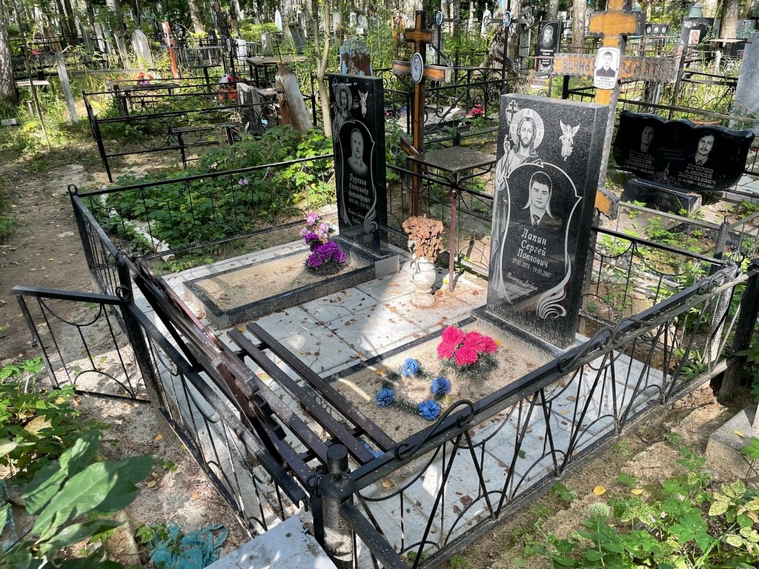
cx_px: 380
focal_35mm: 26
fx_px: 570
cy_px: 284
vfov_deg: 53.1
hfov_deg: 67.3
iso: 32
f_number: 1.6
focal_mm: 4.2
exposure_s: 1/121
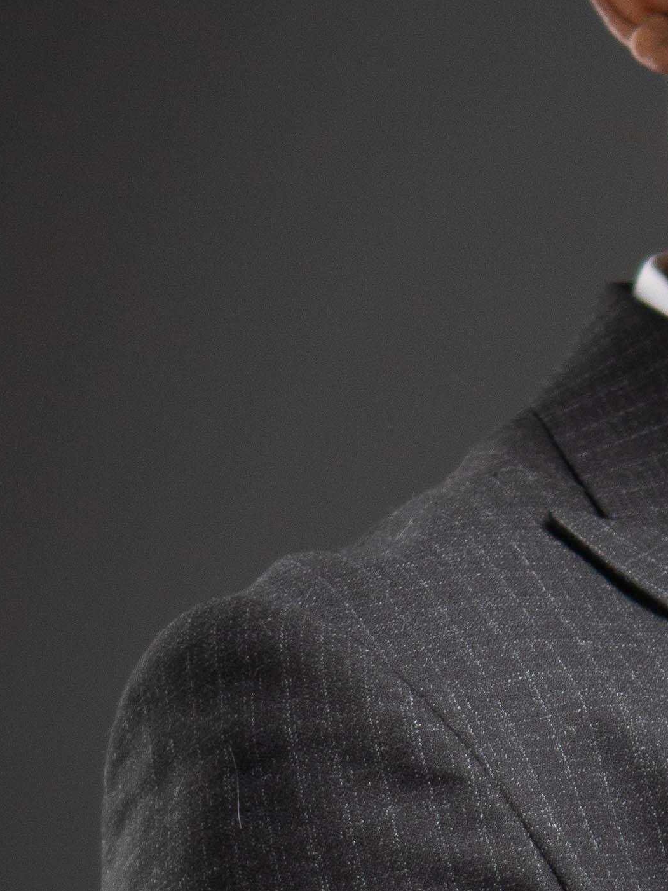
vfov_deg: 9.1
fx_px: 5561
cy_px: 777
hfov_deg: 6.8
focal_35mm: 216
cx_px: 972
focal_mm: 35
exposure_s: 1/200
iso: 250
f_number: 1.8
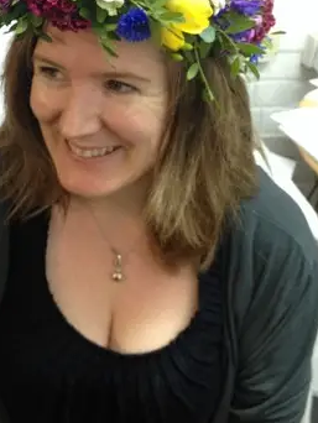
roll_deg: -2.3
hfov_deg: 25.6
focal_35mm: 57
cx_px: 113
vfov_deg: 33.1
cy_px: 105
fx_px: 697
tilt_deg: -23.4
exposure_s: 1/20
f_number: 2.4
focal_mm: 4.28
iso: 160
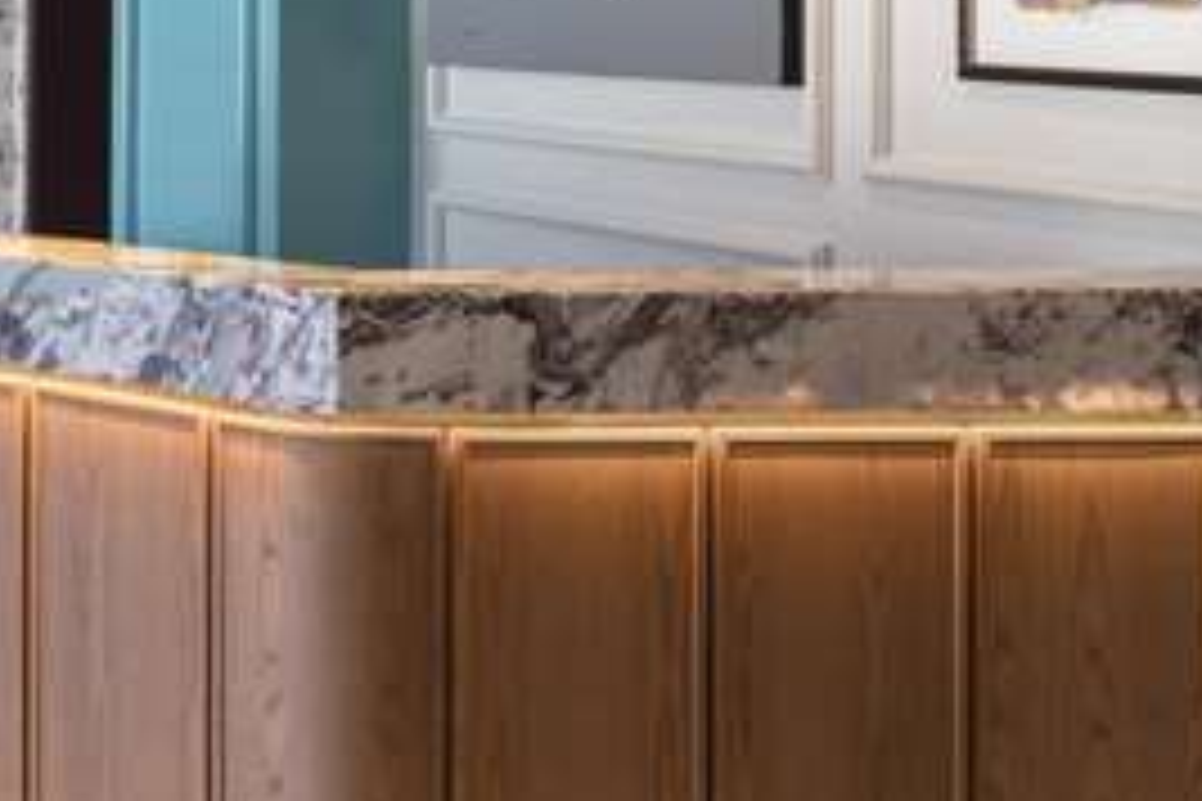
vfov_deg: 14.1
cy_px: -299
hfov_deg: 19.4
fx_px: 3072
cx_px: -581
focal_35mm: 92
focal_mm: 24
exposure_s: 1/1.67
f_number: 11
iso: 100
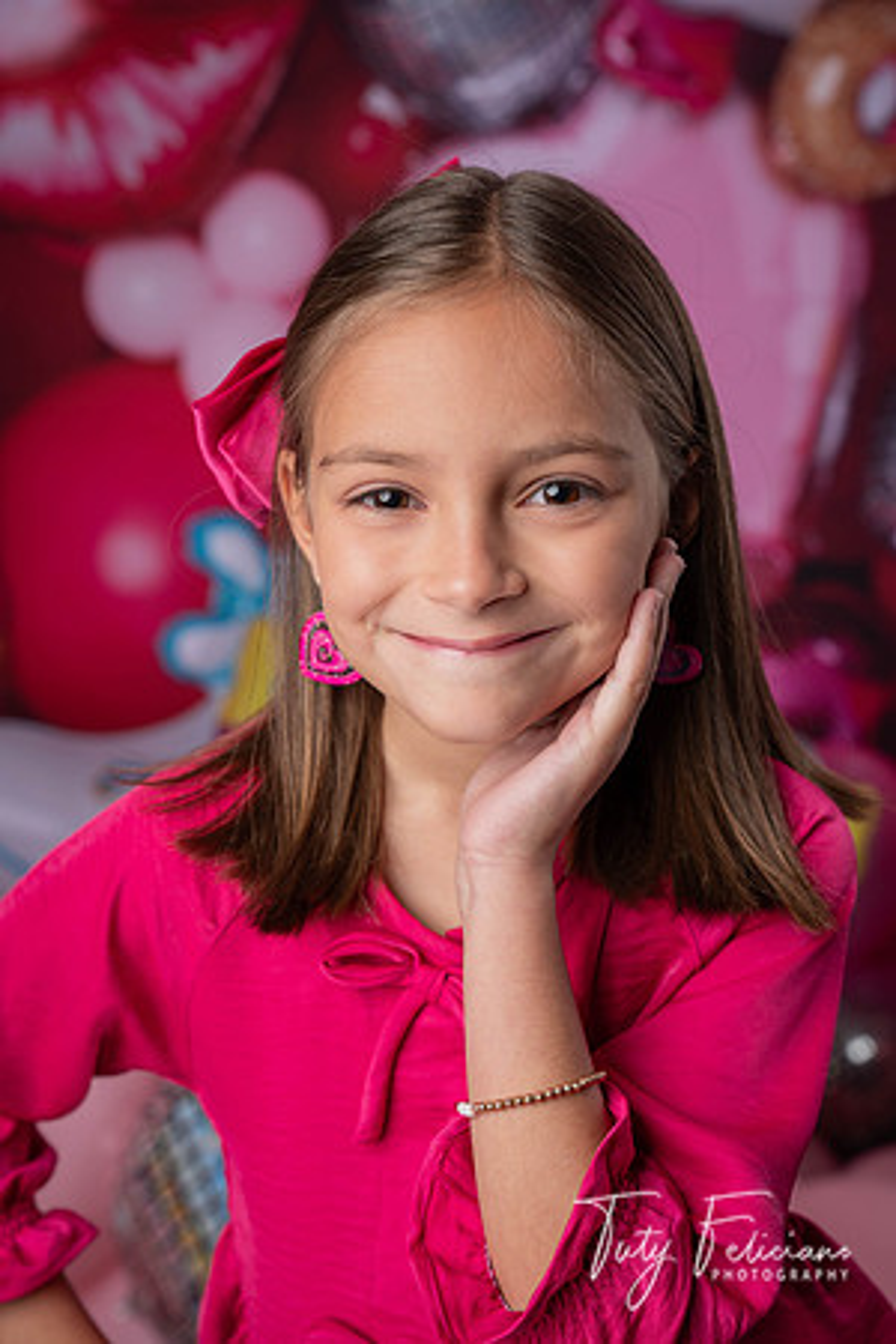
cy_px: 672
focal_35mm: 49
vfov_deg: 40.3
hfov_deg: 27.5
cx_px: 448
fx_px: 1829
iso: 64
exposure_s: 1/160
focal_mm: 49
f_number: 4.5
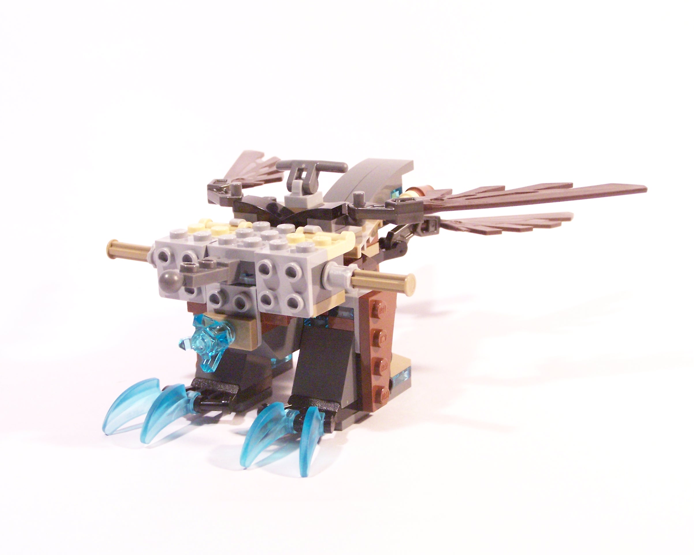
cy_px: 277
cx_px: 335
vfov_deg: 22.8
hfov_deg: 28.3
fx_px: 1376
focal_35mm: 67
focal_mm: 10.7
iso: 400
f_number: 3.6
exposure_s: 1/30
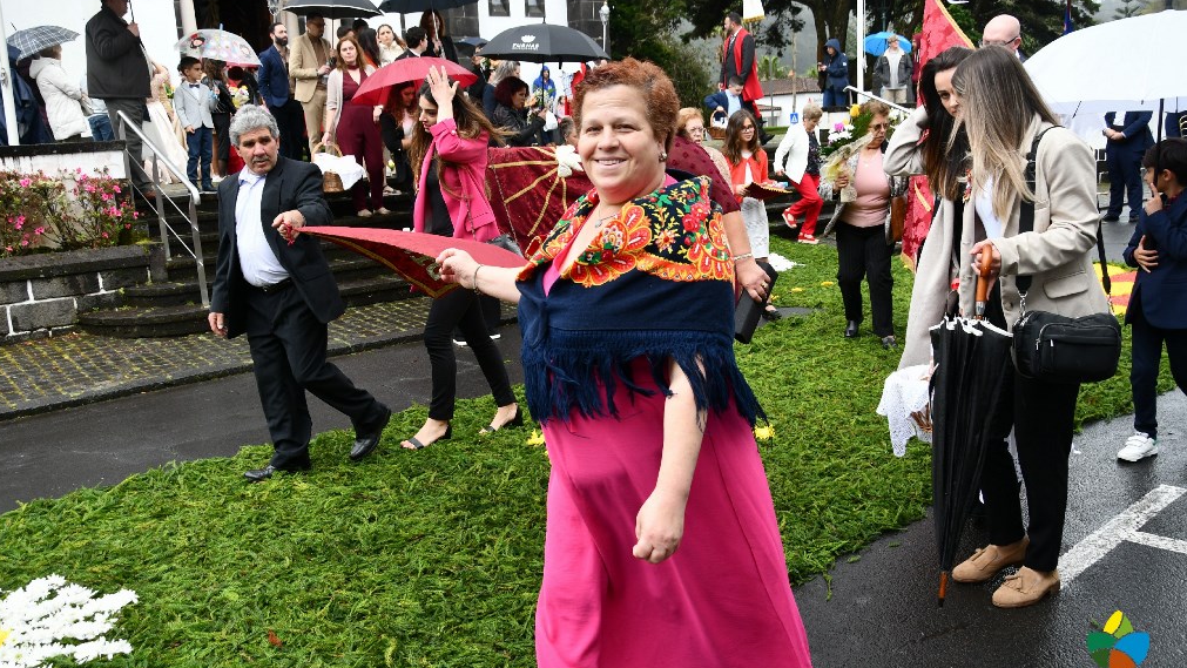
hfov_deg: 56.6
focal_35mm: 35
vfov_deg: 33.7
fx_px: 1102
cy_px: 325
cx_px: 588
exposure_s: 1/250
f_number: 5.6
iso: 360
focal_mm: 22
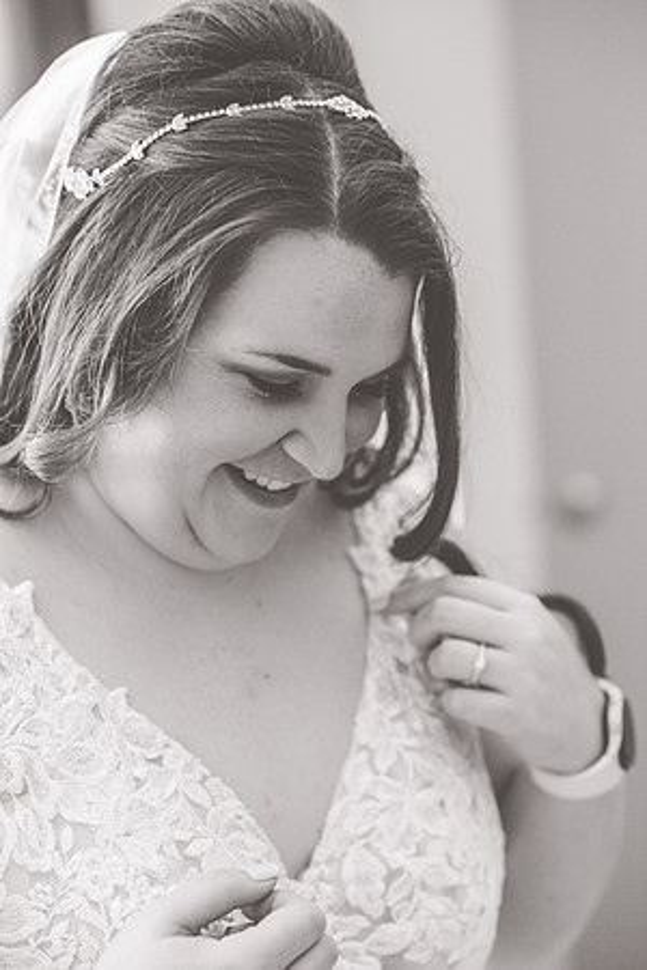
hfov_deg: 16.1
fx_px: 2291
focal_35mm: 85
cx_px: 324
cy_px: 485
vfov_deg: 23.9
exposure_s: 1/320
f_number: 2.8
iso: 800
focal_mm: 85
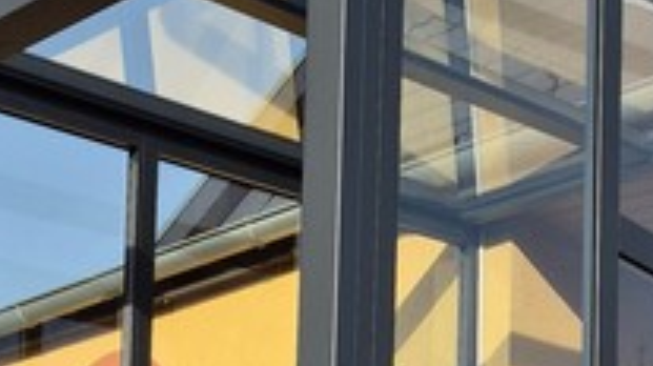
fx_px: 1678
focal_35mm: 97
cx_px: -101
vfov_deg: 11.0
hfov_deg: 20.8
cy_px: 786
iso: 25
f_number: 1.8
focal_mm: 5.4
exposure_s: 1/1752
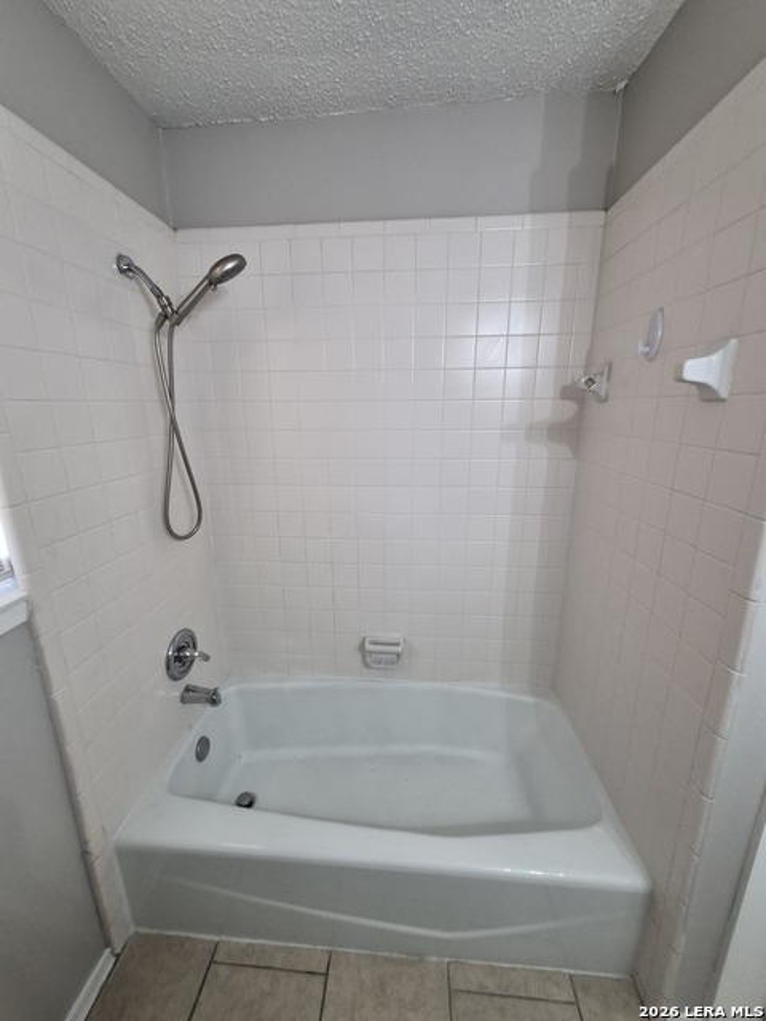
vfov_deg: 106.2
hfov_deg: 89.9
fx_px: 384
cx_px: 383
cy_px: 510
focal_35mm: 13
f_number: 2.2
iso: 320
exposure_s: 1/60
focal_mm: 1.74
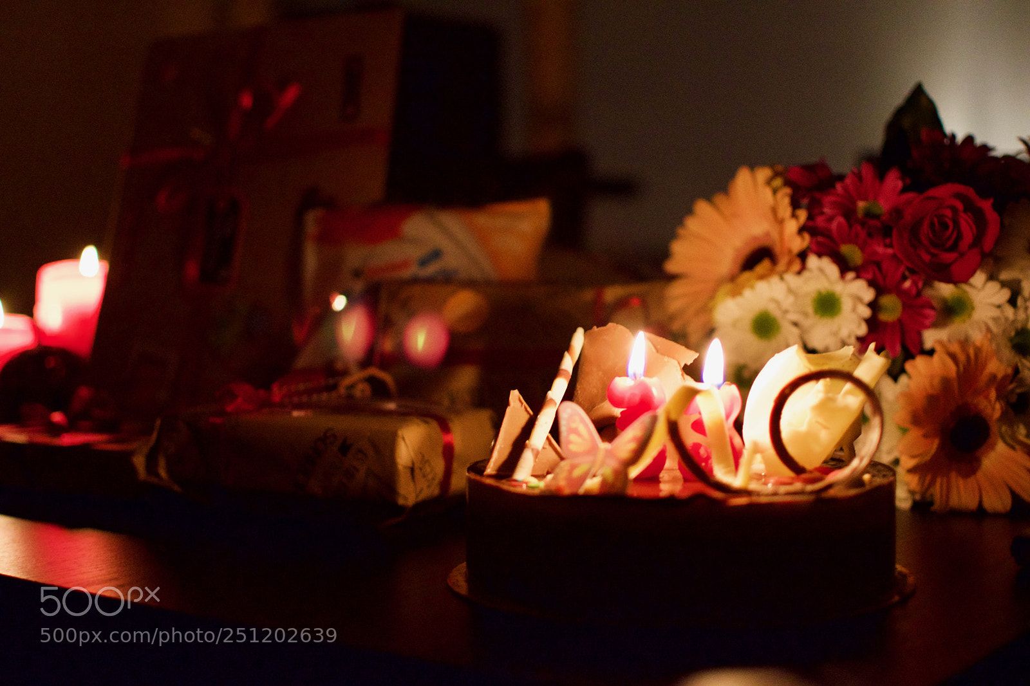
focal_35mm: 52
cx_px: 515
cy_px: 343
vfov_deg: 25.7
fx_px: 1502
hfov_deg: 37.9
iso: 3200
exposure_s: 1/100
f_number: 1.8
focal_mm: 35
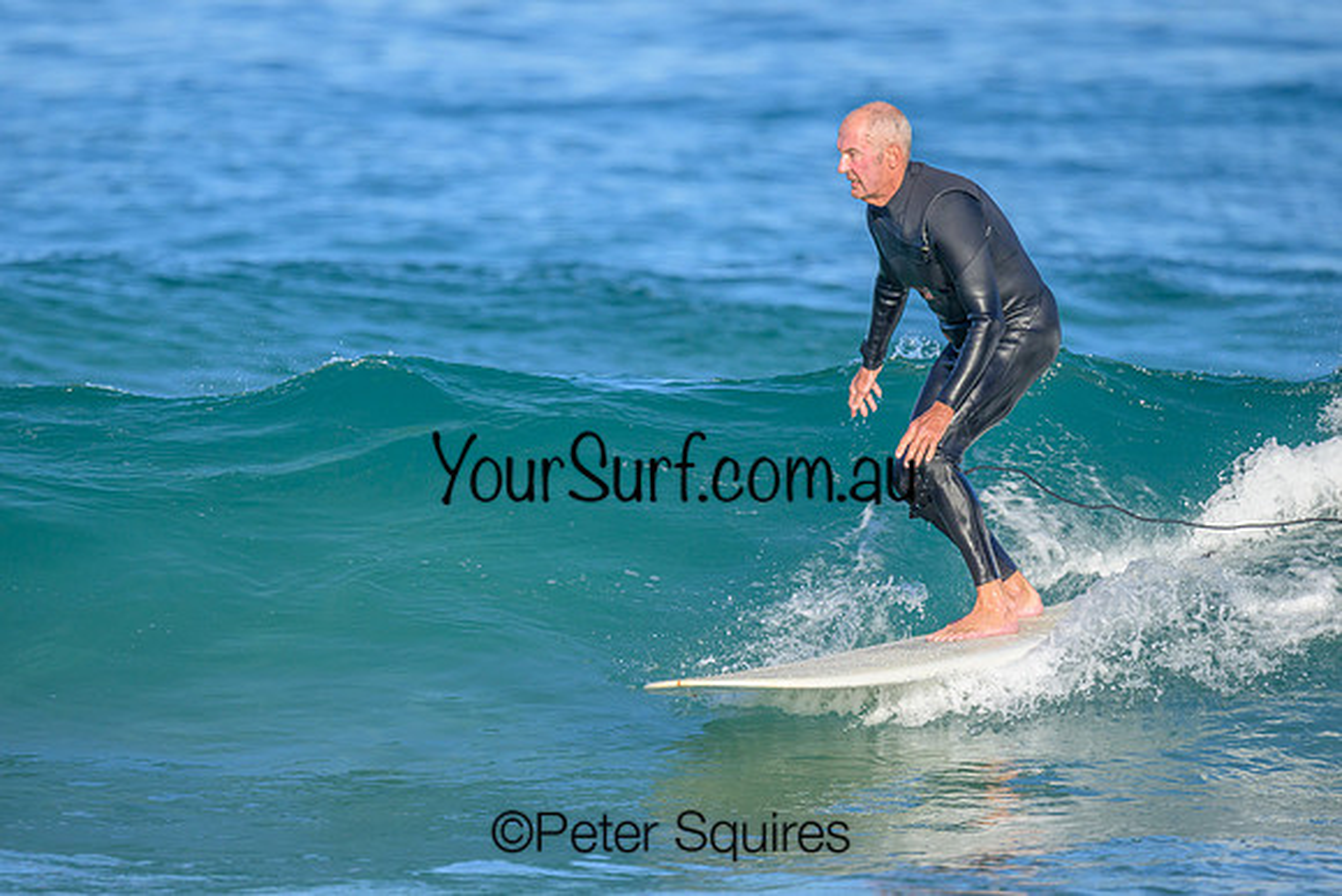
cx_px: 647
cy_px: 463
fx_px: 30908
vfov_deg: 1.7
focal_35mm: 829
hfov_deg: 2.5
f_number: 6.3
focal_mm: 800
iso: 500
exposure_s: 1/2000
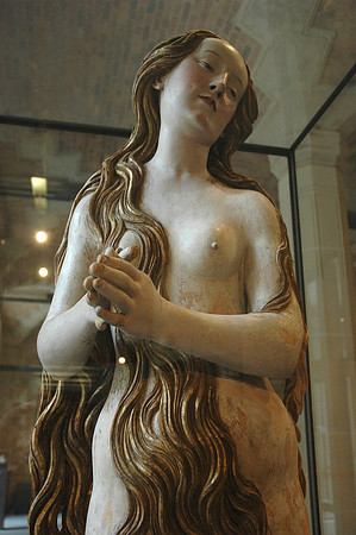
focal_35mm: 36
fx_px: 535
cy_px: 268
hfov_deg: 36.8
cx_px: 178
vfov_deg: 53.2
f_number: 3.8
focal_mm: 24
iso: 640
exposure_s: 1/30
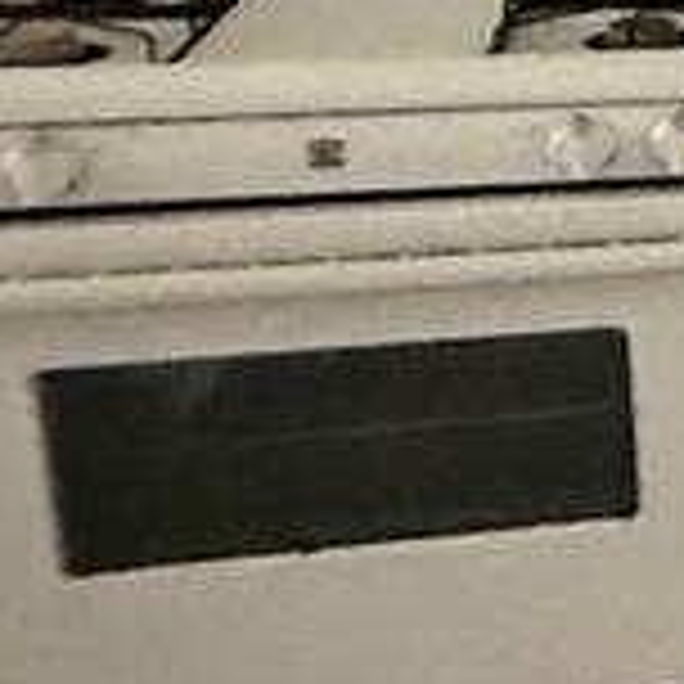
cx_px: 1908
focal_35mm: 98
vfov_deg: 17.5
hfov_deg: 11.9
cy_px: 90
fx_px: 2191
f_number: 2.2
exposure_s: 1/60
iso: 800
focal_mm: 2.22
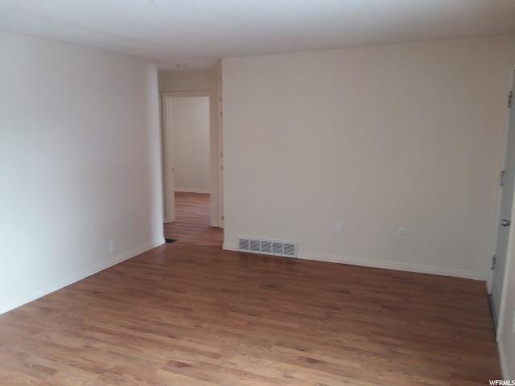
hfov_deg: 61.7
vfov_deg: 48.2
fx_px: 431
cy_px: 193
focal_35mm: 29
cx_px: 258
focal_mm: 2.47
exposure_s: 1/60
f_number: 1.9
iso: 50
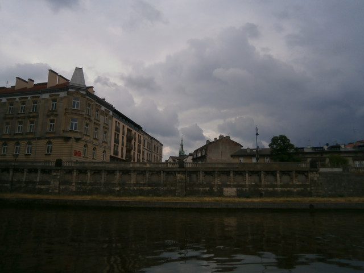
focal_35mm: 26
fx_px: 273
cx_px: 182
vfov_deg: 53.1
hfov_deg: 67.3
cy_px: 136
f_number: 2.8
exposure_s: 1/2000
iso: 80
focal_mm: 4.7
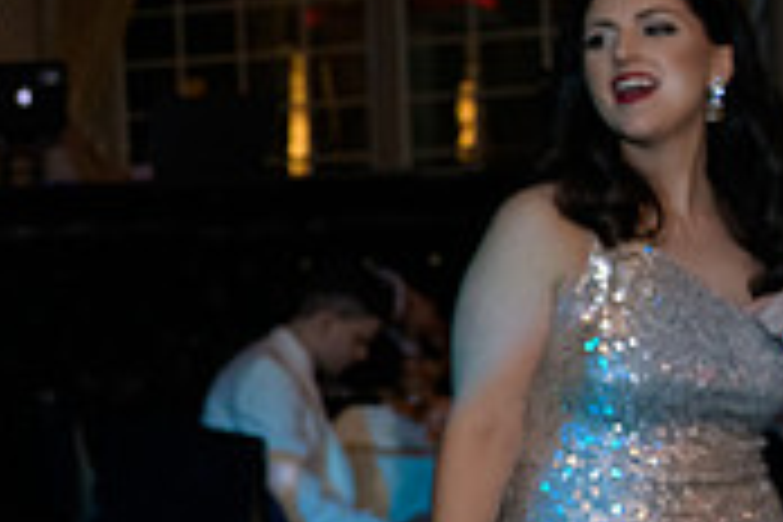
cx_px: -369
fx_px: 1740
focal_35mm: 80
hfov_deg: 21.5
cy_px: 223
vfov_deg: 17.1
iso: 1600
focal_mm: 24
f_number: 3.2
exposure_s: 1/125
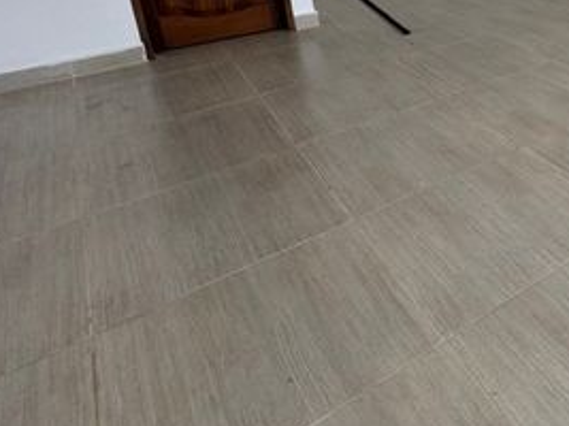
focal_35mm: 35
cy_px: -2
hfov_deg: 41.6
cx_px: 630
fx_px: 575
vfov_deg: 36.5
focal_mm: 2.22
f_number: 2.2
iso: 40
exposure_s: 1/227
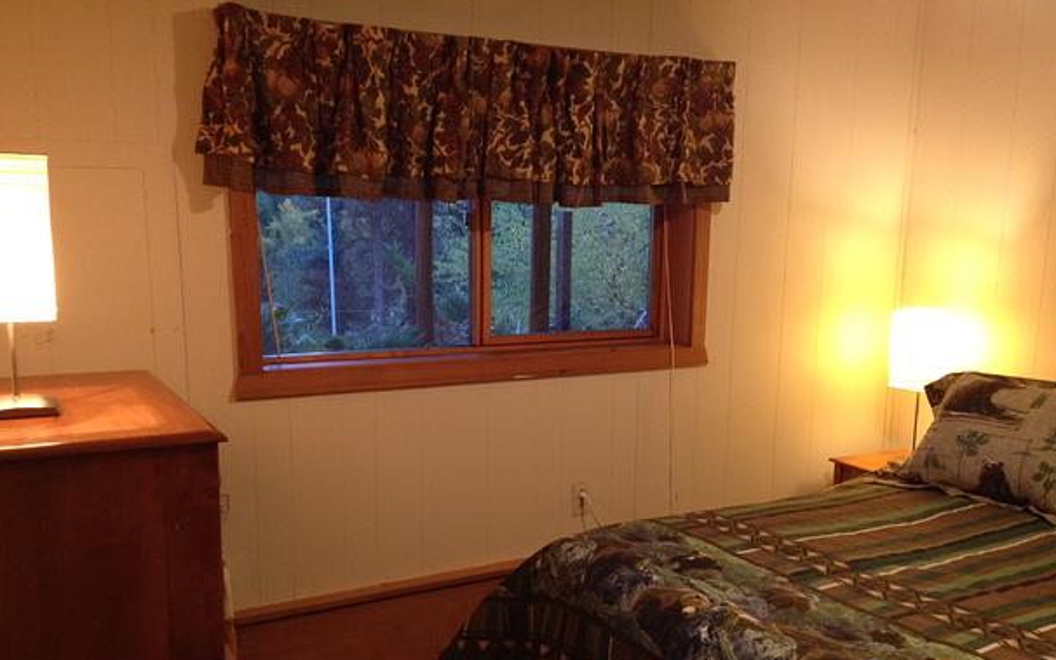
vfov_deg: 33.5
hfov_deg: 51.5
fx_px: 1094
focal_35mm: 38
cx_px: 535
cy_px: 396
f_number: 2.4
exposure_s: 1/20
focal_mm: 4.28
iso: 250
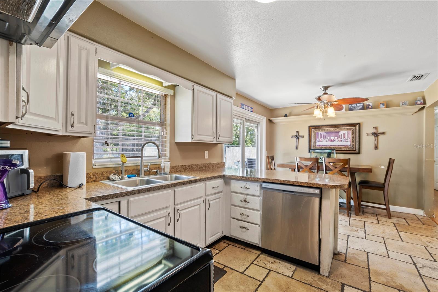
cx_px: 219
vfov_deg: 77.3
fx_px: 182
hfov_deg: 100.4
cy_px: 146
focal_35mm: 15
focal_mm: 10
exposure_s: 1/1.25
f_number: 14
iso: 200
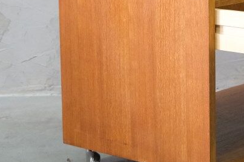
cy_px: 15
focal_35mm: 139
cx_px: 227
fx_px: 941
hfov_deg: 14.6
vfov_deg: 9.8
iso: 2500
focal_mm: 29.2
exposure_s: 1/42
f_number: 4
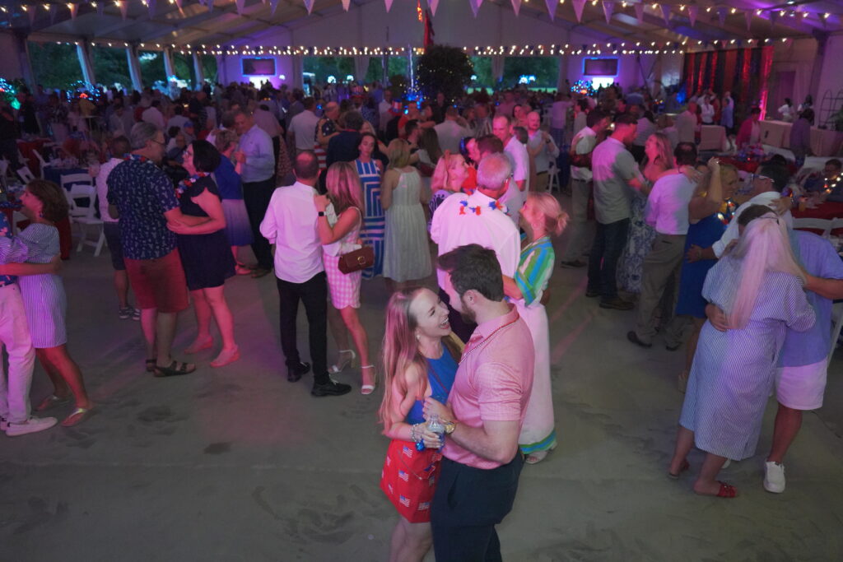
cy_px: 281
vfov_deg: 46.4
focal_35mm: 28
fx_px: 656
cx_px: 422
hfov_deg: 65.5
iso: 10000
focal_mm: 28
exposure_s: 1/320
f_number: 2.8
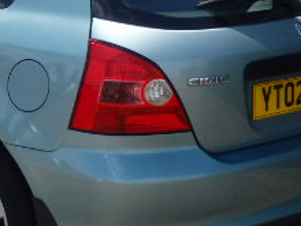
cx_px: -21
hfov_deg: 14.4
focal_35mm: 134
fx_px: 1165
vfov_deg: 11.0
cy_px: 55
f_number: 4.9
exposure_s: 1/500
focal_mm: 8.3
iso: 125
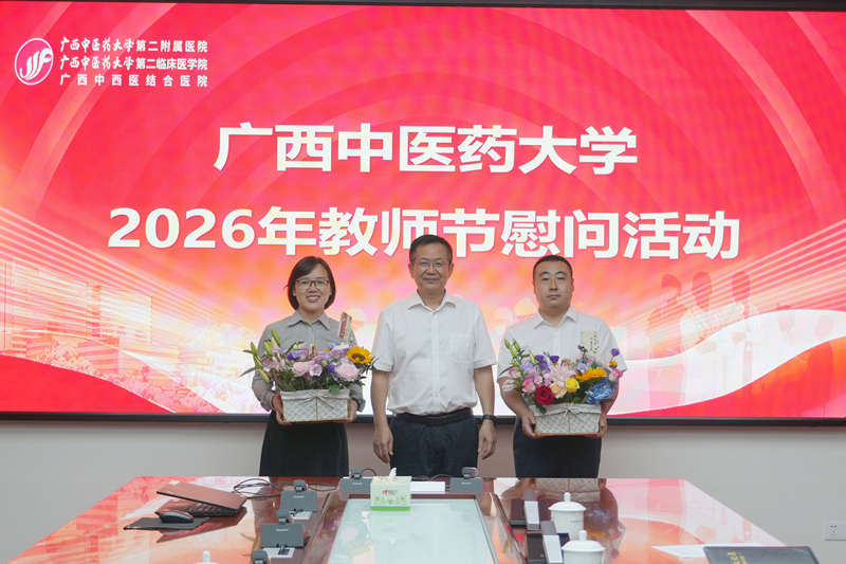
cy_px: 282
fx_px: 1480
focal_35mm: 63
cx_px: 423
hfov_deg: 31.9
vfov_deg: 21.6
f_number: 5.6
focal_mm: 42
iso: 500
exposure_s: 1/100
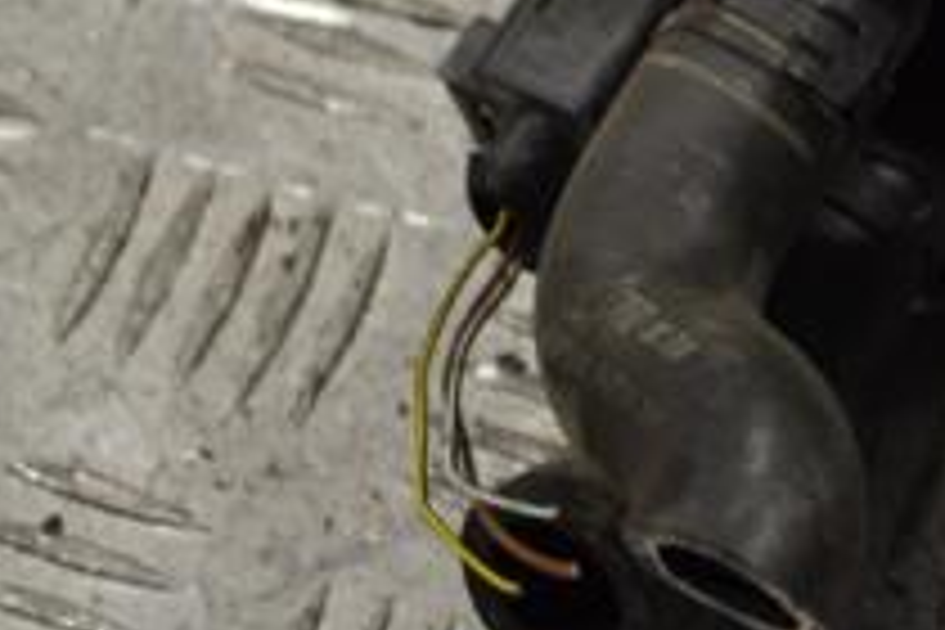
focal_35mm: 206
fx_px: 5407
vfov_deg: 6.6
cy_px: -112
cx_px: 1130
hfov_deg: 9.8
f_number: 5.3
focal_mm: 48
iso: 400
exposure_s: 1/100
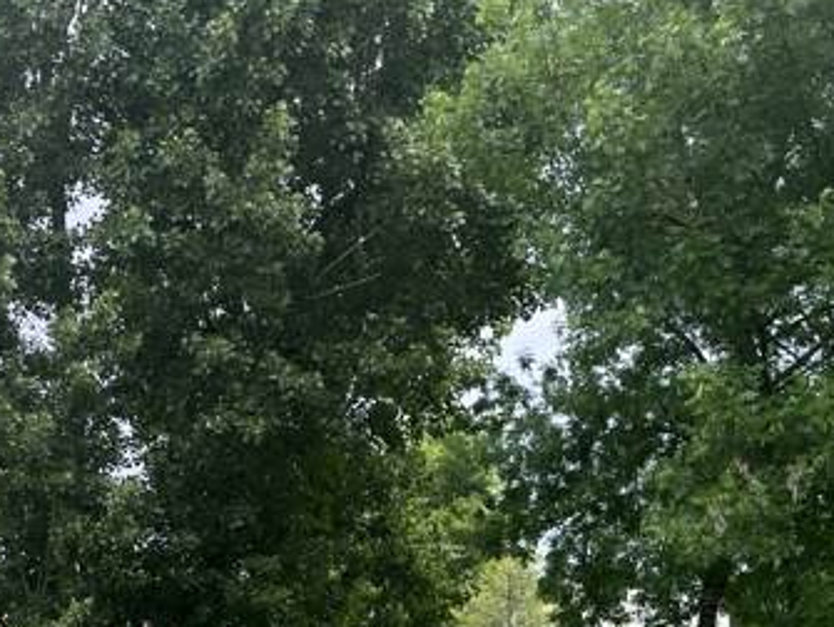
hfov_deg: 30.4
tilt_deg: +6.0
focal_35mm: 62
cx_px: 167
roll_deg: +0.8
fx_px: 1495
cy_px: 525
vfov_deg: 23.3
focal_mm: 5.1
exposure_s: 1/1389
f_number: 1.6
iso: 50
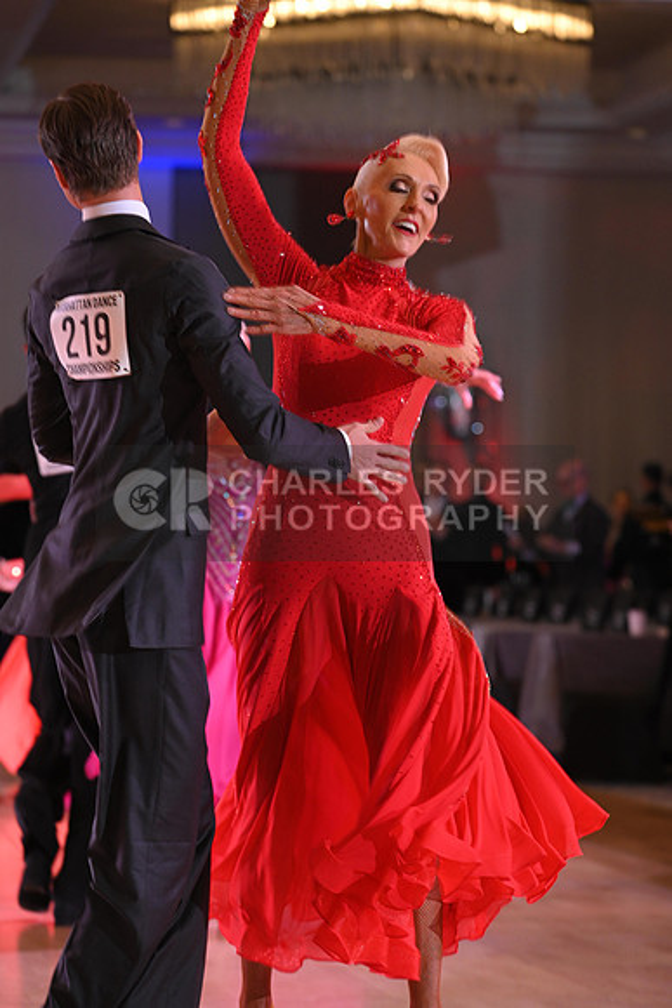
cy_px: 504
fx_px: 4057
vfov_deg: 14.2
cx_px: 336
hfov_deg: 9.5
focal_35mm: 145
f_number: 5.6
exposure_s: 1/200
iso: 1600
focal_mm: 145
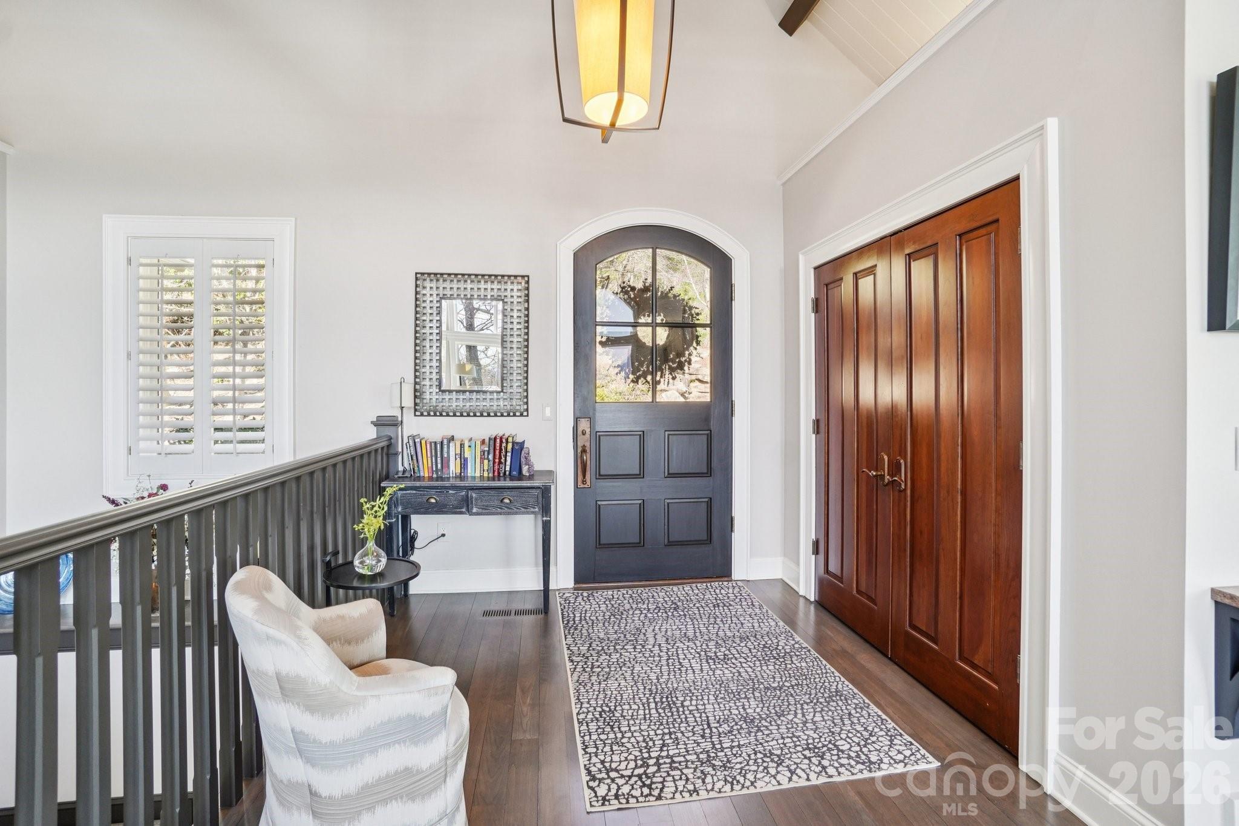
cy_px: 413
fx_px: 516
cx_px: 620
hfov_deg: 100.4
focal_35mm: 15
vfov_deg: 77.3
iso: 320
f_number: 8
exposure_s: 1/30
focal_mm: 10
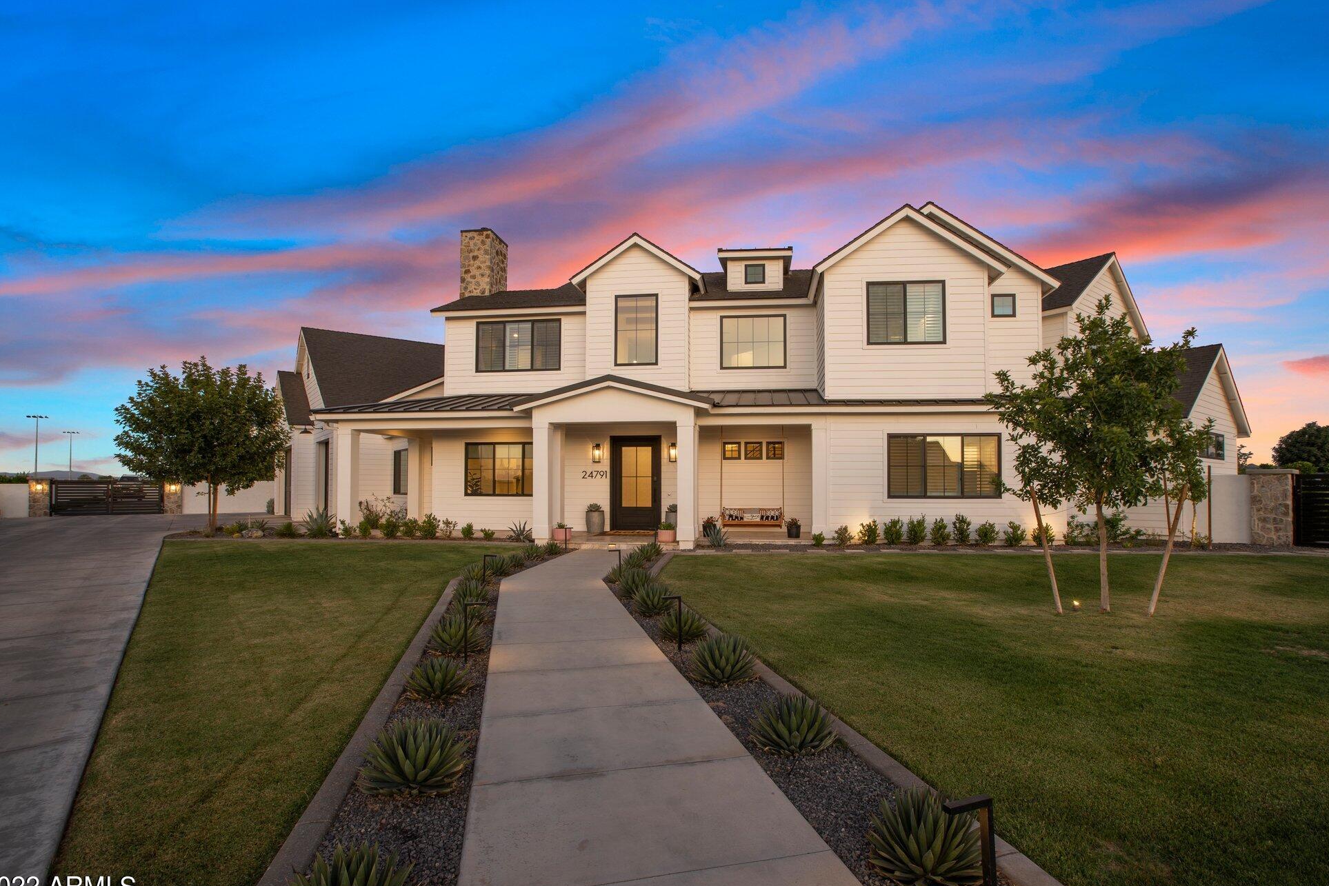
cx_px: 684
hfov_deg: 93.2
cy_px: 459
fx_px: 628
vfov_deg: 70.4
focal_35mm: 17
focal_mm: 16
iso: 200
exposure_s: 1/1.67
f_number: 13
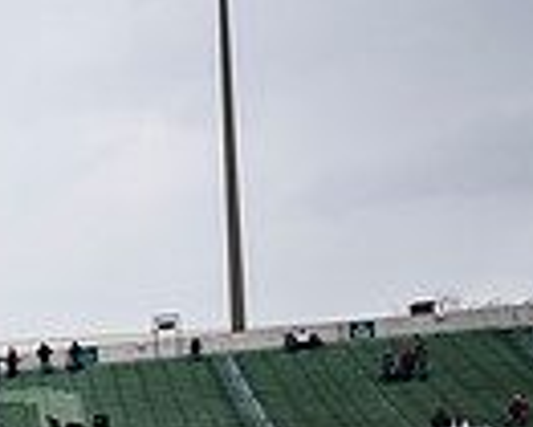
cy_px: 580
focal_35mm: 100
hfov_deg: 15.1
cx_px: -570
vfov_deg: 14.6
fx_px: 1579
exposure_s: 1/500
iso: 100
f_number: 2.8
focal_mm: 24
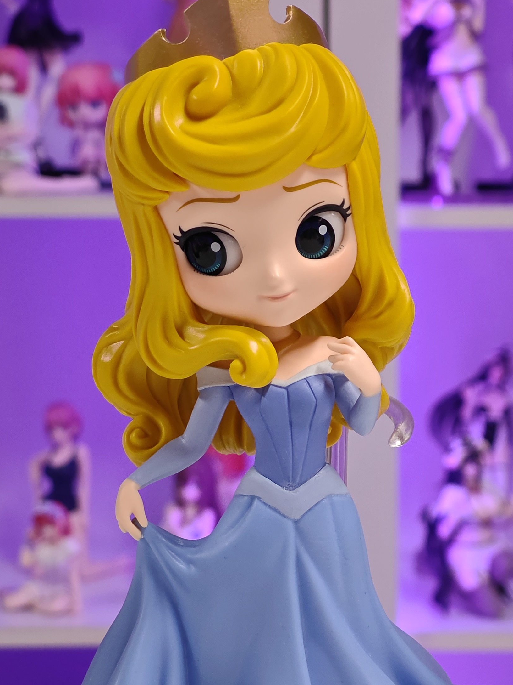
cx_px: 351
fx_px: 2371
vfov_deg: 16.4
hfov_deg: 12.3
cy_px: 441
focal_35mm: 120
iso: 800
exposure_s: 1/33.3
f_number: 2.4
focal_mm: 7.48
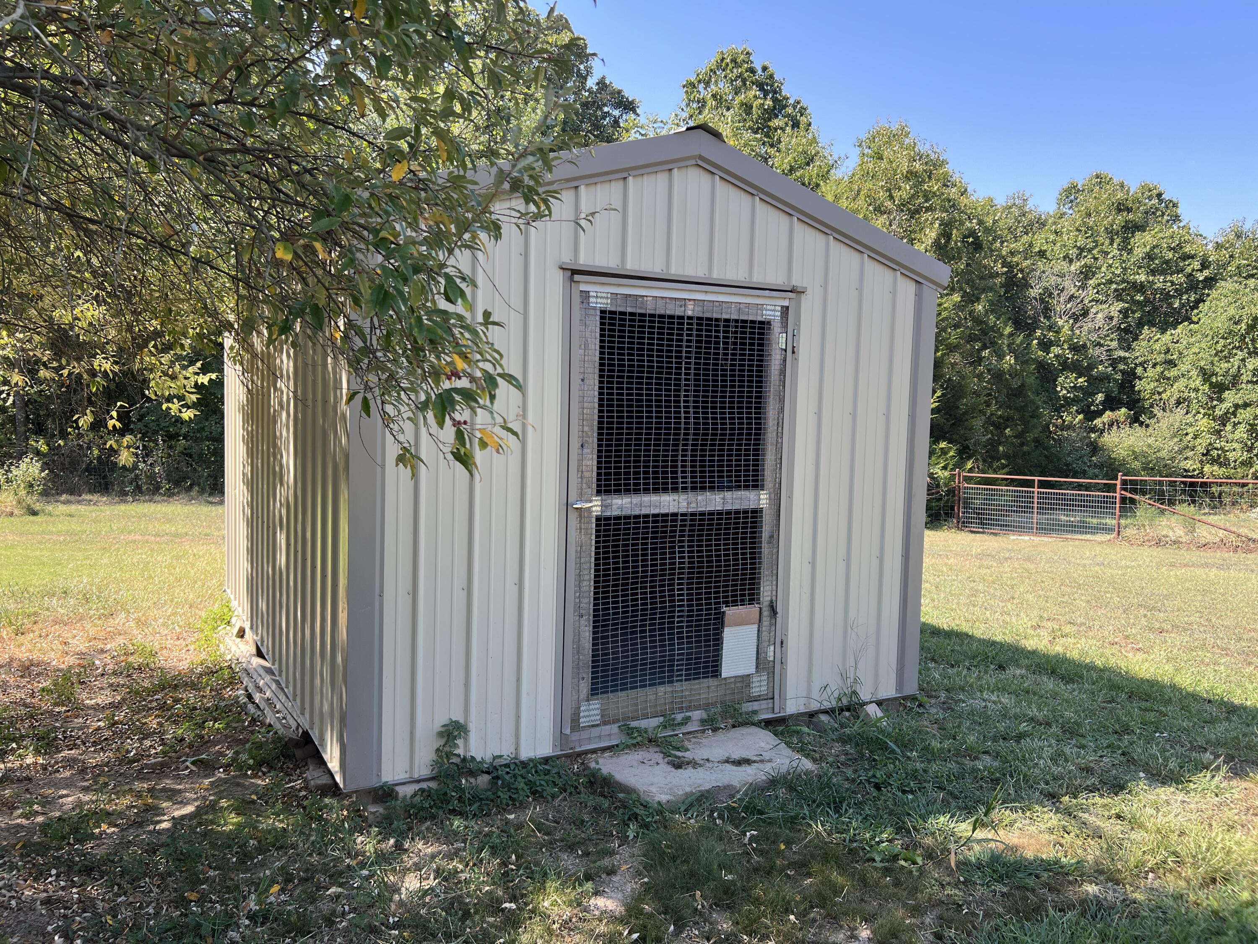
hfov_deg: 67.3
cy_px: 472
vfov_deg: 53.1
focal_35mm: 26
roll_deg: -1.0
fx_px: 945
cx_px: 629
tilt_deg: -5.5
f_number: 1.5
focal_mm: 5.7
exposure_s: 1/705
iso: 50
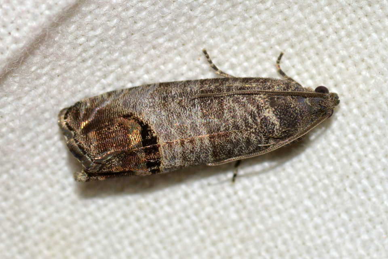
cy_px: 130
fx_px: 1617
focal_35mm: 150
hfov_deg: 13.7
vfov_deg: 9.1
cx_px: 194
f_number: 22
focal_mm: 100
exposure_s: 1/200
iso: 100
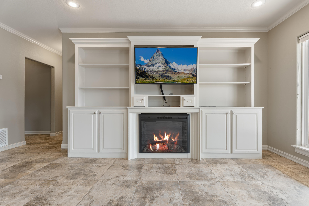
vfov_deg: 70.4
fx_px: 146
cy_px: 106
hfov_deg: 93.2
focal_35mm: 17
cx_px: 161
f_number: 8
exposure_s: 1/250
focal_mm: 16
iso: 160
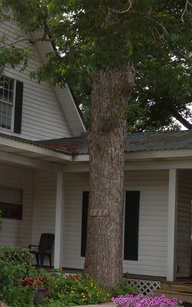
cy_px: 191
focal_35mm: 83
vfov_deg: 24.9
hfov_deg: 14.8
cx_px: -80
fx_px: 695
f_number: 2.4
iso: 64
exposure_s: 1/409
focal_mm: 4.28
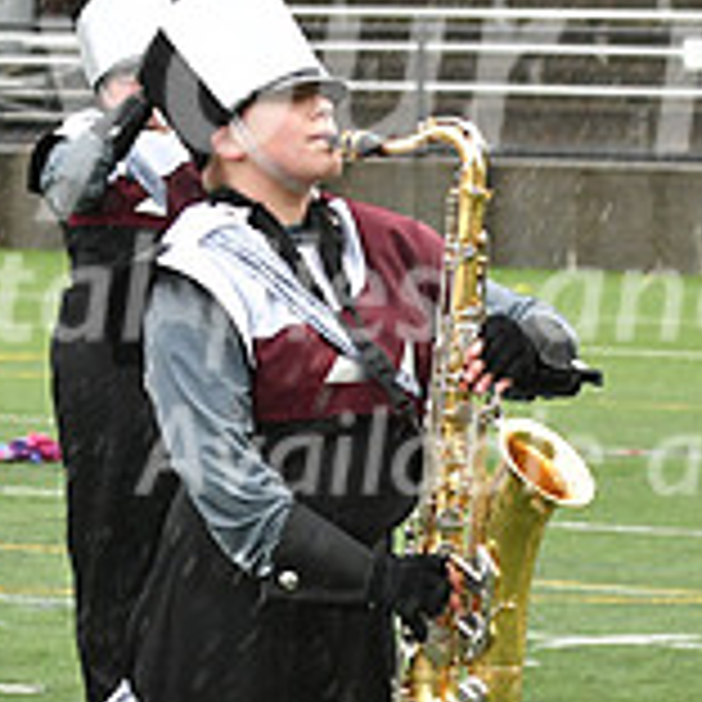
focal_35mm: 332
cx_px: 446
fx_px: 7617
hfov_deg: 5.3
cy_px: 529
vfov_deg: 5.3
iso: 800
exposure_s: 1/400
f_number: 4
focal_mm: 70
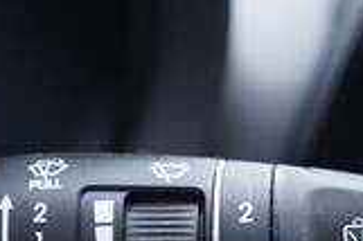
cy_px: 211
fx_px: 1239
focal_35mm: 123
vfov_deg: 11.1
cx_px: 158
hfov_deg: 16.7
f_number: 2.8
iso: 320
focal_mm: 24
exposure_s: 1/40
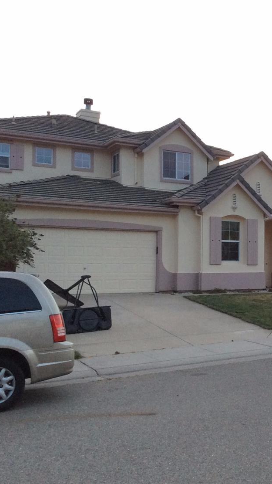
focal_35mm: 47
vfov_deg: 43.7
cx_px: 262
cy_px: 243
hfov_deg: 24.5
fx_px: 603
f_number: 2.4
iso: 64
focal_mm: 3.3
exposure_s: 1/24
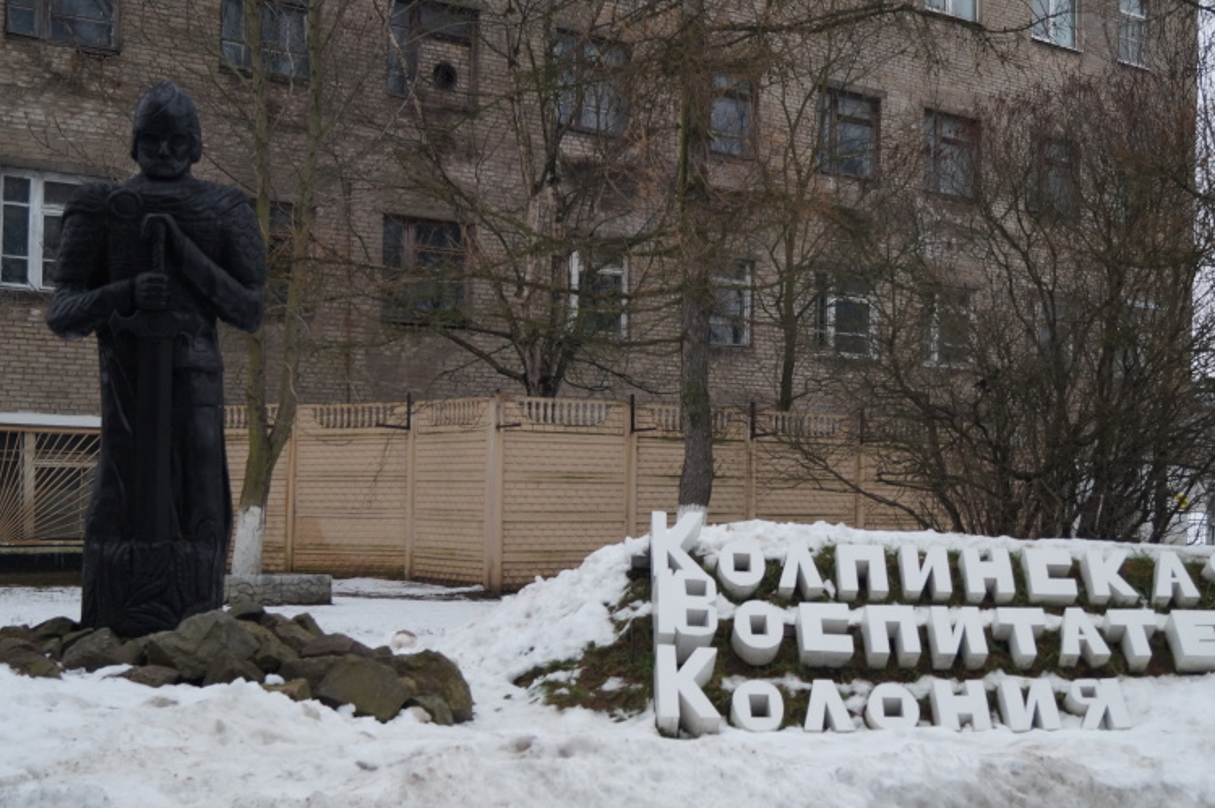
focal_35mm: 50
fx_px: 1686
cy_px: 478
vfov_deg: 26.9
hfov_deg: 39.5
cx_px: 698
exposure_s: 1/160
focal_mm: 26
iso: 400
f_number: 4
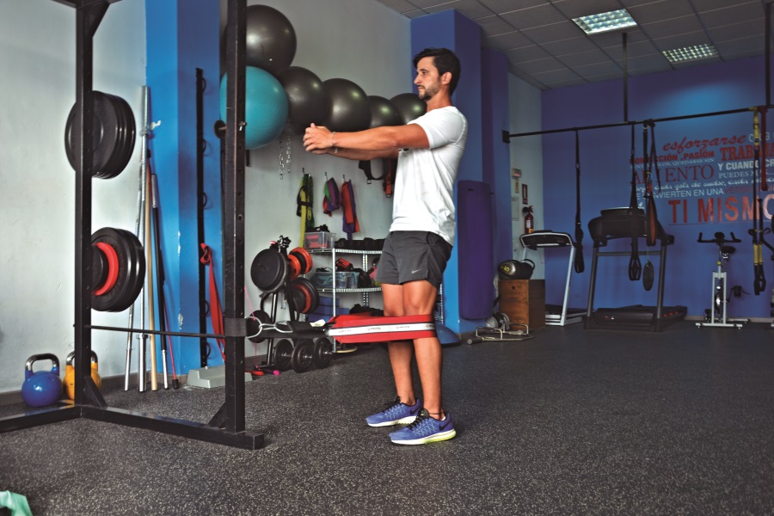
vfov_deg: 40.0
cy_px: 258
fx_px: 709
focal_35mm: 33
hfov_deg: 57.2
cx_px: 387
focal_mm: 22
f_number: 5.6
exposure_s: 1/15
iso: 160
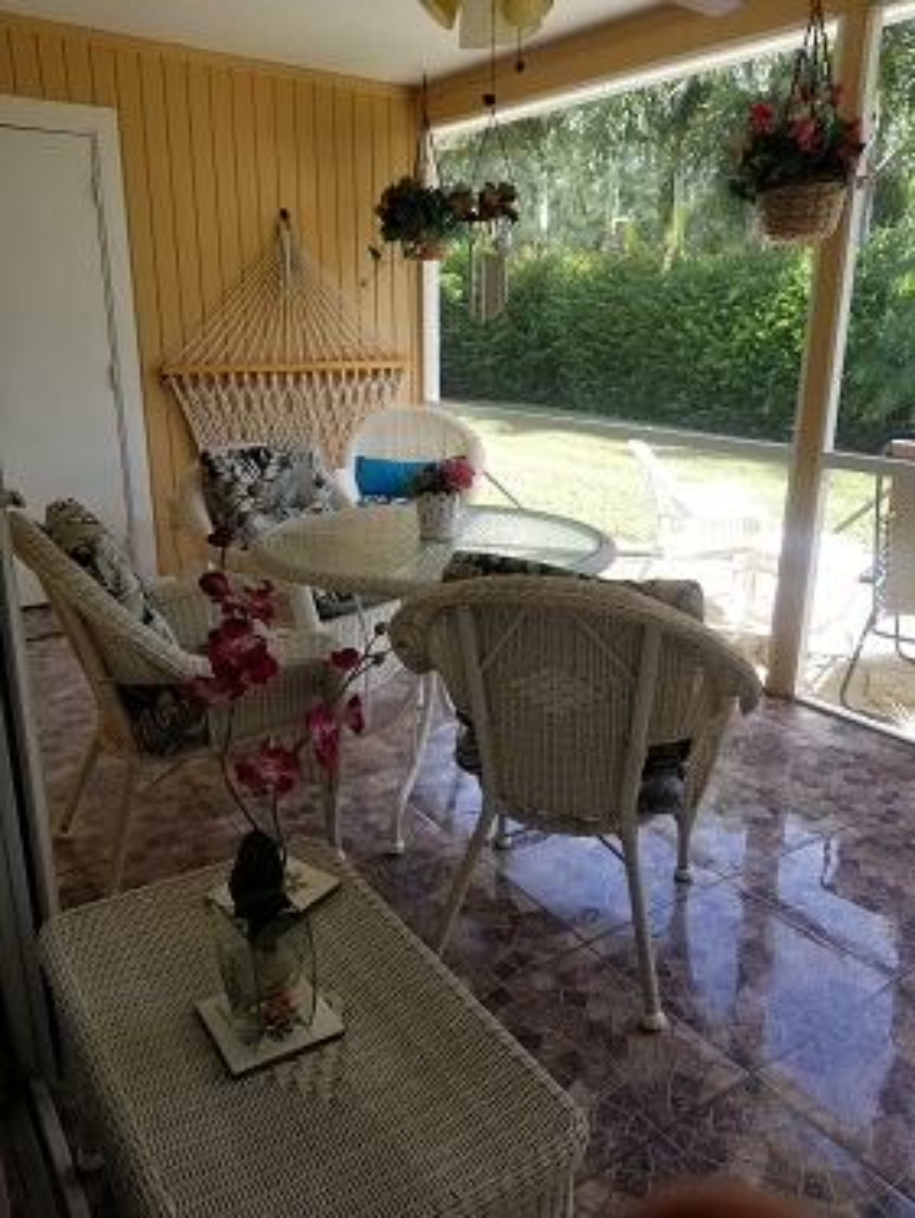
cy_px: 609
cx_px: 458
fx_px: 915
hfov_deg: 53.1
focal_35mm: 26
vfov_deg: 67.3
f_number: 1.7
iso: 50
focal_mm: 4.25
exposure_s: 1/191
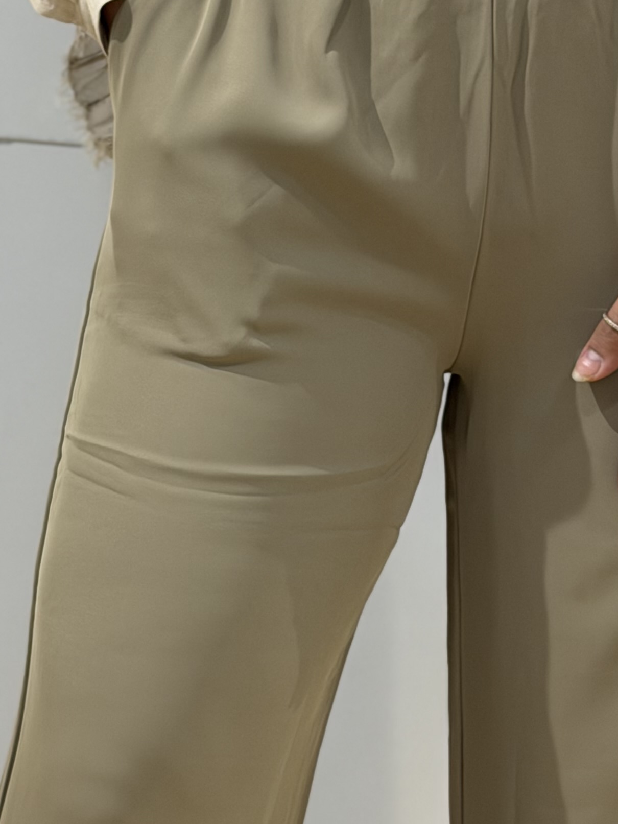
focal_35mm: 120
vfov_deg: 16.4
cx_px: 159
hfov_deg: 12.3
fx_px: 2856
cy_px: 530
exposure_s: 1/100
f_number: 1.78
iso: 80
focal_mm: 6.76
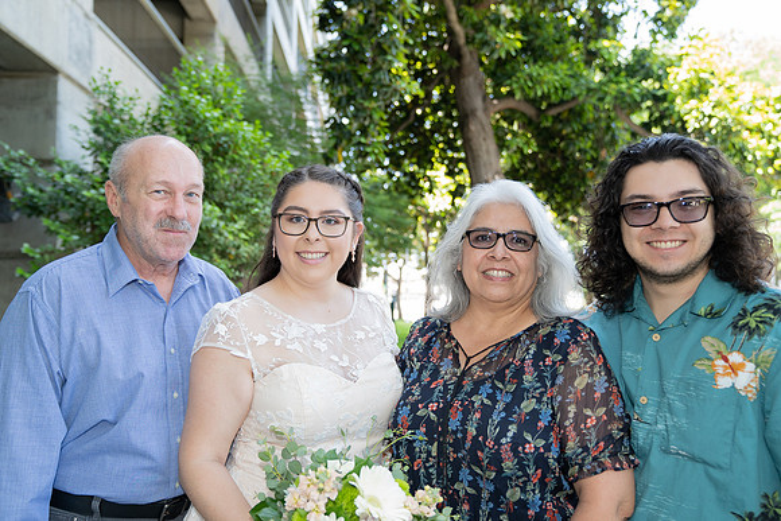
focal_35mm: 29
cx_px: 390
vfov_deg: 45.0
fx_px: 629
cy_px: 260
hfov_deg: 63.6
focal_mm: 29
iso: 640
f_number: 3.2
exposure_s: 1/250
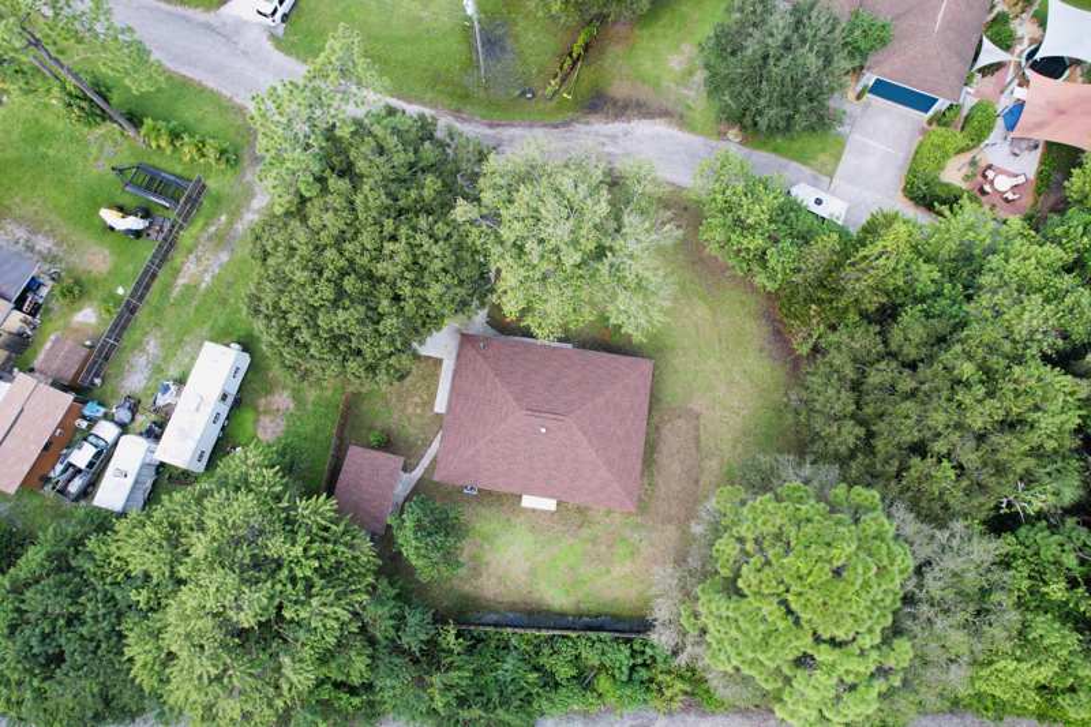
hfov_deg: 78.6
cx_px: 546
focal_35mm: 22
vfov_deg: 57.2
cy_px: 364
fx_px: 667
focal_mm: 8.38
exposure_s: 1/320
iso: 110
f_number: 2.8
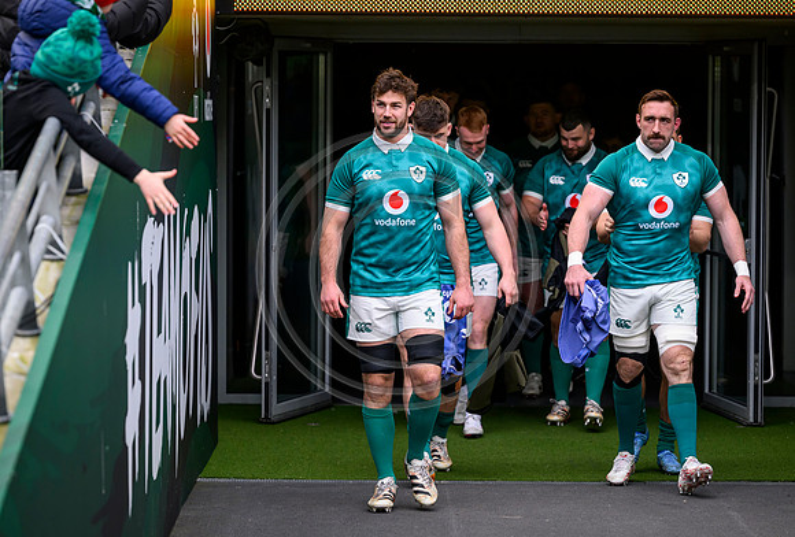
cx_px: 439
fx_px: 3410
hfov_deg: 13.3
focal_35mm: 154
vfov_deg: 9.0
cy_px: 292
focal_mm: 140
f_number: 4
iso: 1250
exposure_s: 1/2500
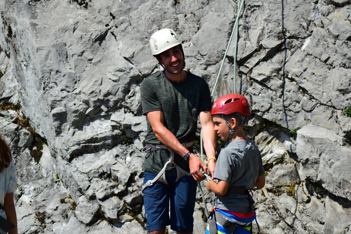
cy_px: 117
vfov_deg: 13.0
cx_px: 176
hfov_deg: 19.5
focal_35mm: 105
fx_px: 1024
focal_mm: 70
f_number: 4
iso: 110
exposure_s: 1/1000
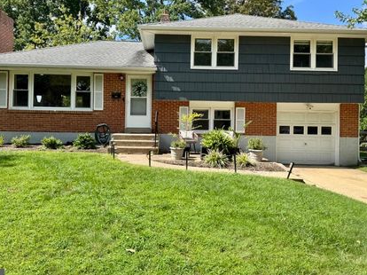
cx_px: 172
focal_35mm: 29
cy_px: 120
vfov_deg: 48.1
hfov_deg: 61.6
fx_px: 307
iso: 80
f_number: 1.78
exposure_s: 1/2506
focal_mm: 6.76
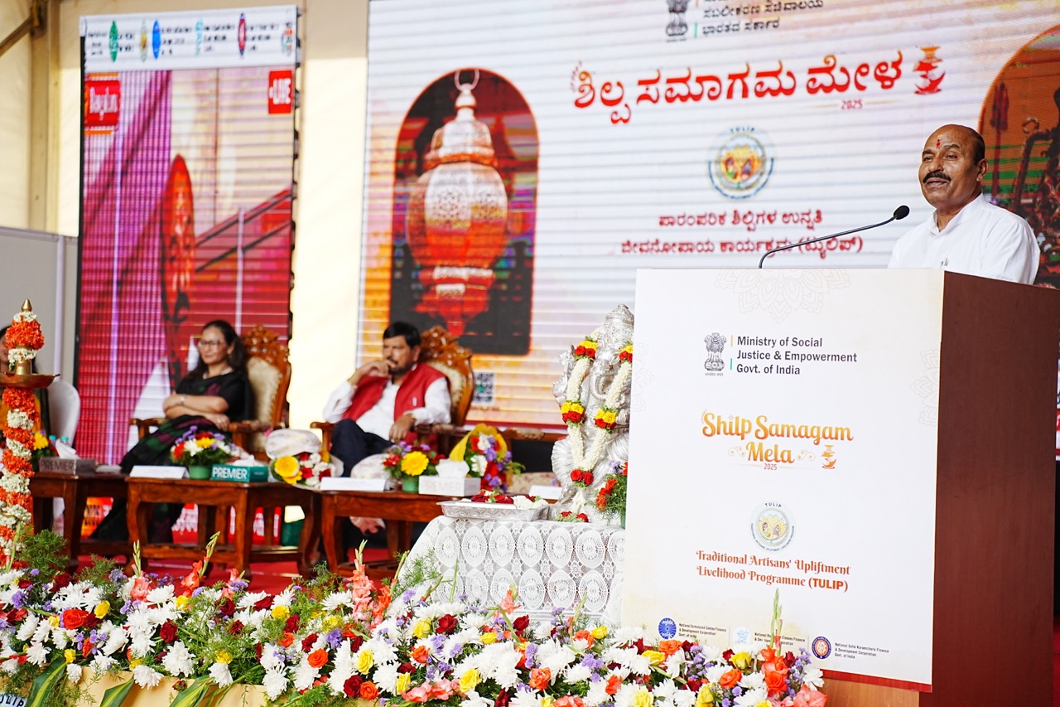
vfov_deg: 18.2
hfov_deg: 27.0
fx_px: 2208
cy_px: 354
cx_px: 530
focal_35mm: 75
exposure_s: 1/750
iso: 1000
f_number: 2.8
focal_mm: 75
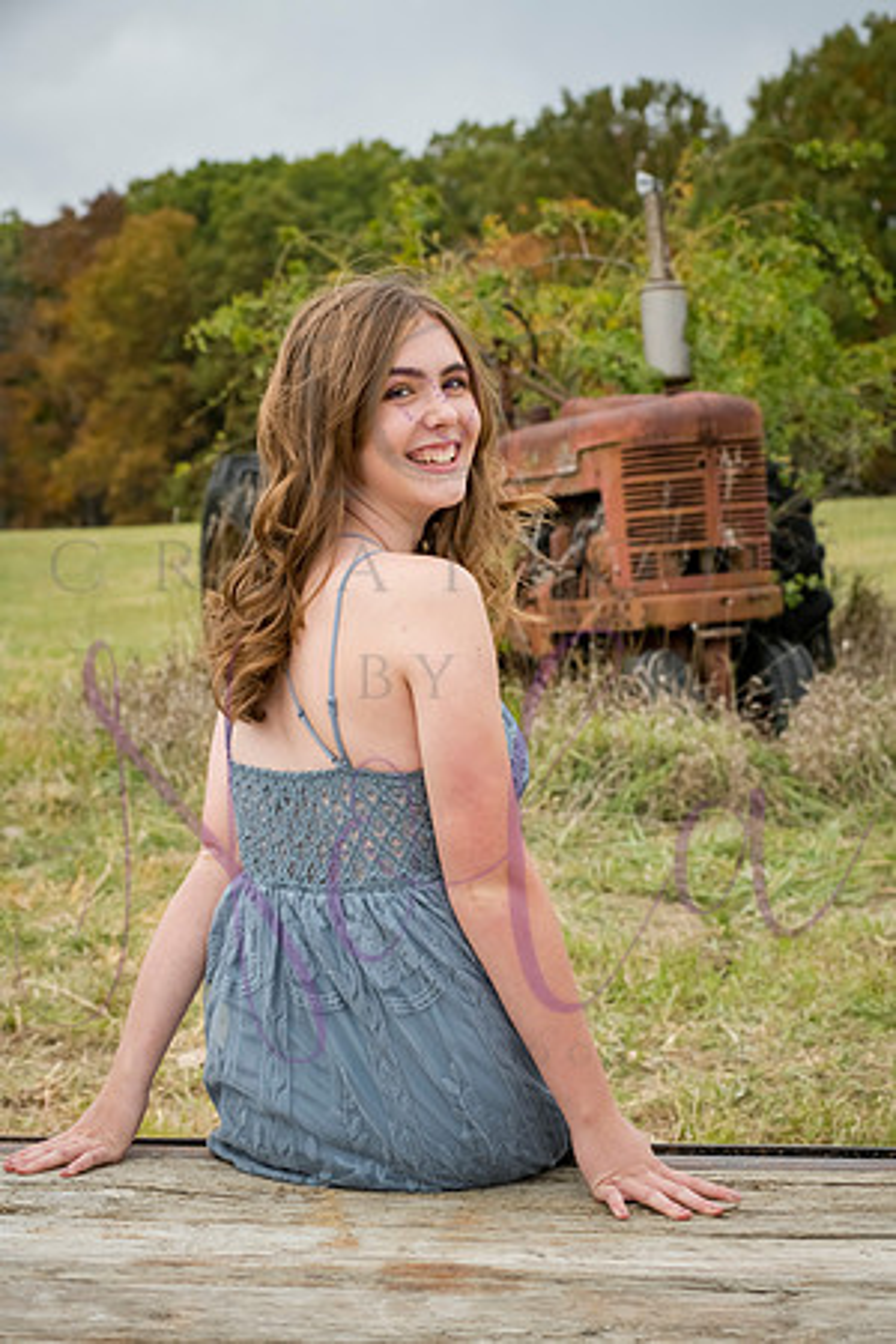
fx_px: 2986
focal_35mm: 80
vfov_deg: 25.4
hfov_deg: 17.1
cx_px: 448
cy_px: 672
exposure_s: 1/200
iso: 800
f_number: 9
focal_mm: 80
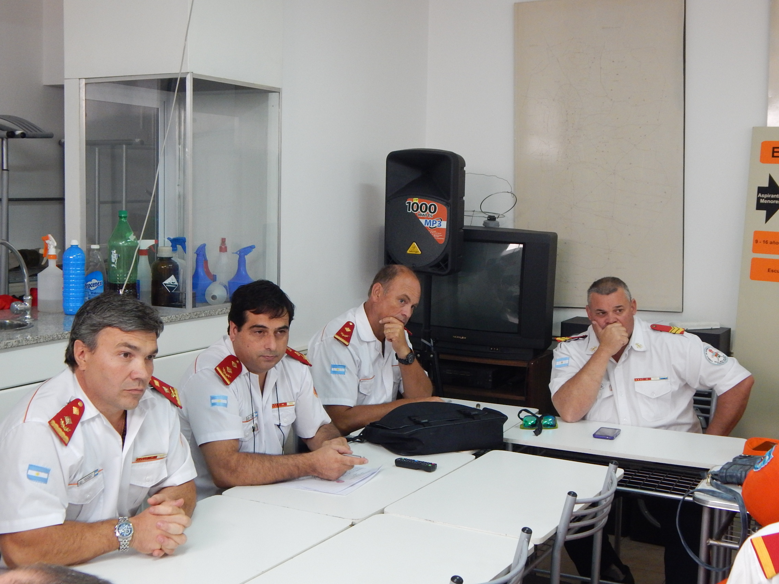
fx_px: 1080
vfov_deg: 30.3
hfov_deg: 39.7
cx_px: 390
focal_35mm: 48
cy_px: 292
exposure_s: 1/25
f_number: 3.7
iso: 400
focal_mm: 8.6
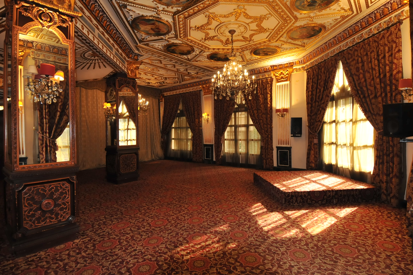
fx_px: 206
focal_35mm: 18
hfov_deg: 90.1
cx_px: 206
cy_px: 138
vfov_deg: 67.2
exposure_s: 1/50
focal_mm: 12
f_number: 5
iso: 800
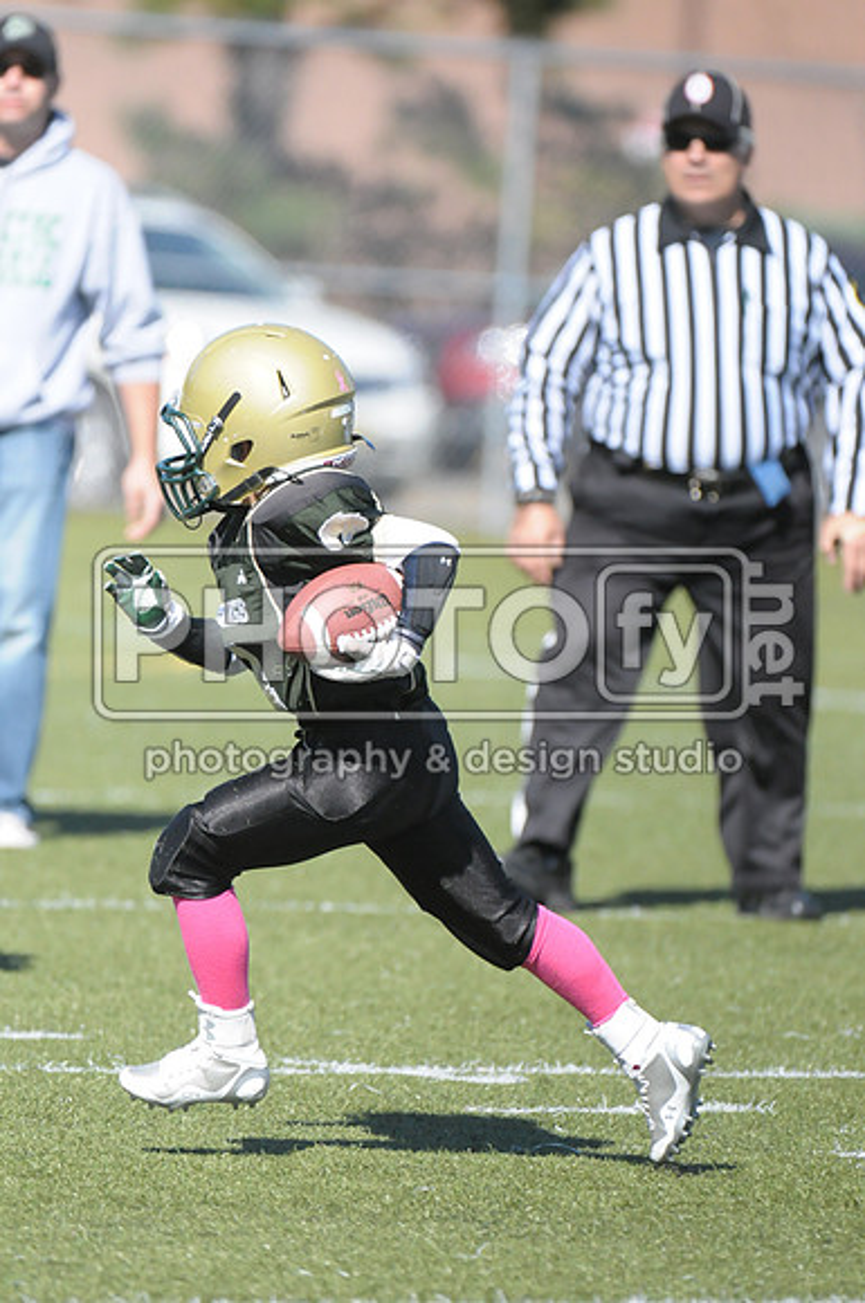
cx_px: 432
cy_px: 652
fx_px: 16808
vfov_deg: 4.4
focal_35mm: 465
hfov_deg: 2.9
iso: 1600
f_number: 4
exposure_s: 1/8000
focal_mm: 310
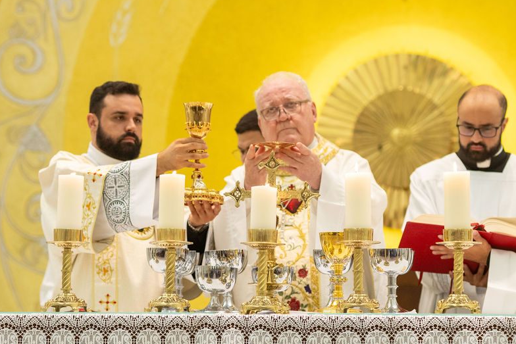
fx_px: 1591
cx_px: 276
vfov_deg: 12.3
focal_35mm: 111
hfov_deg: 18.4
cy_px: 163
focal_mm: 85
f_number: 3.2
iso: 2500
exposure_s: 1/200
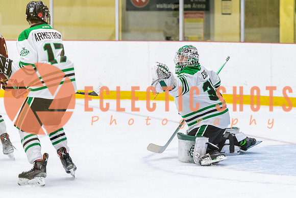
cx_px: 212
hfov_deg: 11.7
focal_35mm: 176
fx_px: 1447
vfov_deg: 7.8
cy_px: 70
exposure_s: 1/640
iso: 2800
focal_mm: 122
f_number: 2.8
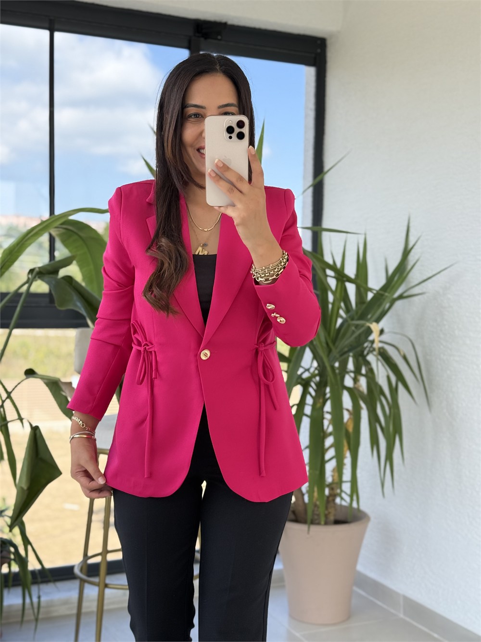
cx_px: 240
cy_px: 321
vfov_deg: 39.7
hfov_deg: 30.3
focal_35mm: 48
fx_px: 889
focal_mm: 6.76
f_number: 1.78
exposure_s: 1/699
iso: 80
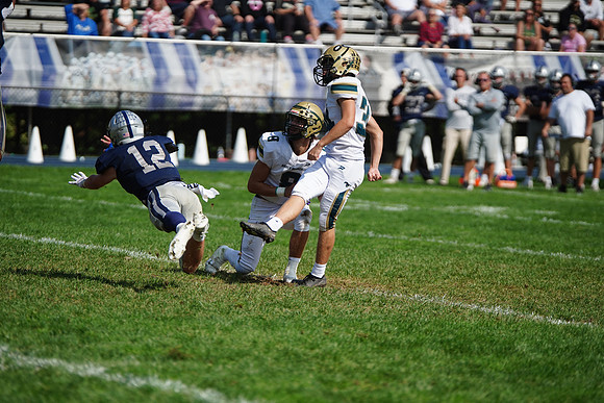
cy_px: 202
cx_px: 302
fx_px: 3927
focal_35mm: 234
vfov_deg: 5.9
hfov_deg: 8.8
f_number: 2.8
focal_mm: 234
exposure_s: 1/6400
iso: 400
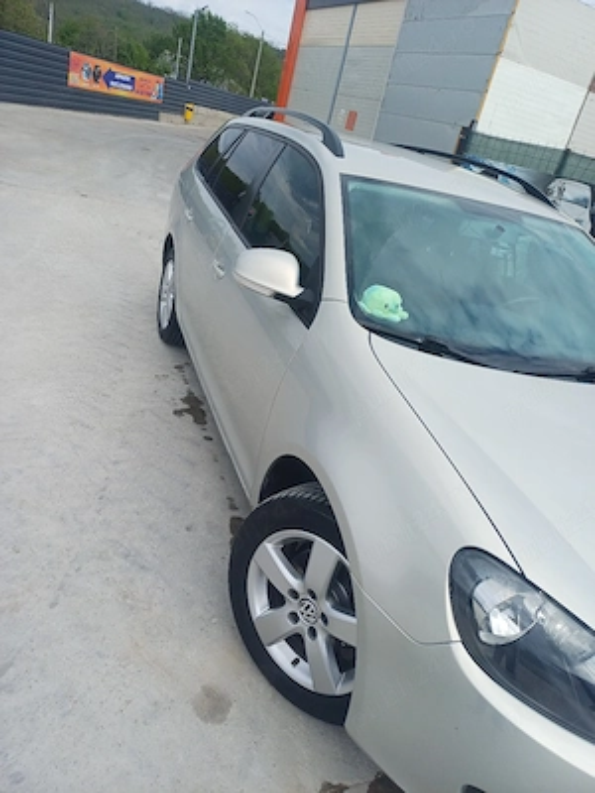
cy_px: 396
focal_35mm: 25
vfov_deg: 69.4
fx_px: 573
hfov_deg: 54.9
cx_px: 298
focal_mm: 4.65
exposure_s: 1/769
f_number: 1.8
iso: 50
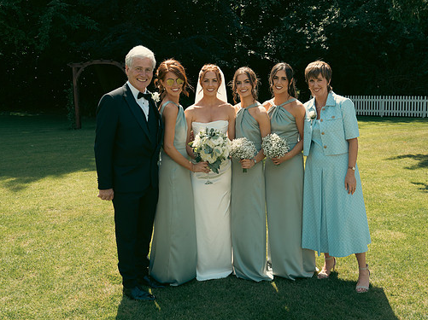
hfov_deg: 47.8
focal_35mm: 39
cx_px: 232
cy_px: 157
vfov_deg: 36.8
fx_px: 482
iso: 640
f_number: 7.1
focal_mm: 35
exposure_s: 1/640
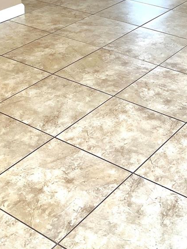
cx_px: 142
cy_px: -66
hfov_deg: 20.8
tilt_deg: -9.5
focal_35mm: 70
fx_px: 504
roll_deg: -1.1
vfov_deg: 24.6
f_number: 1.5
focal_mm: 5.7
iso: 125
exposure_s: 1/120
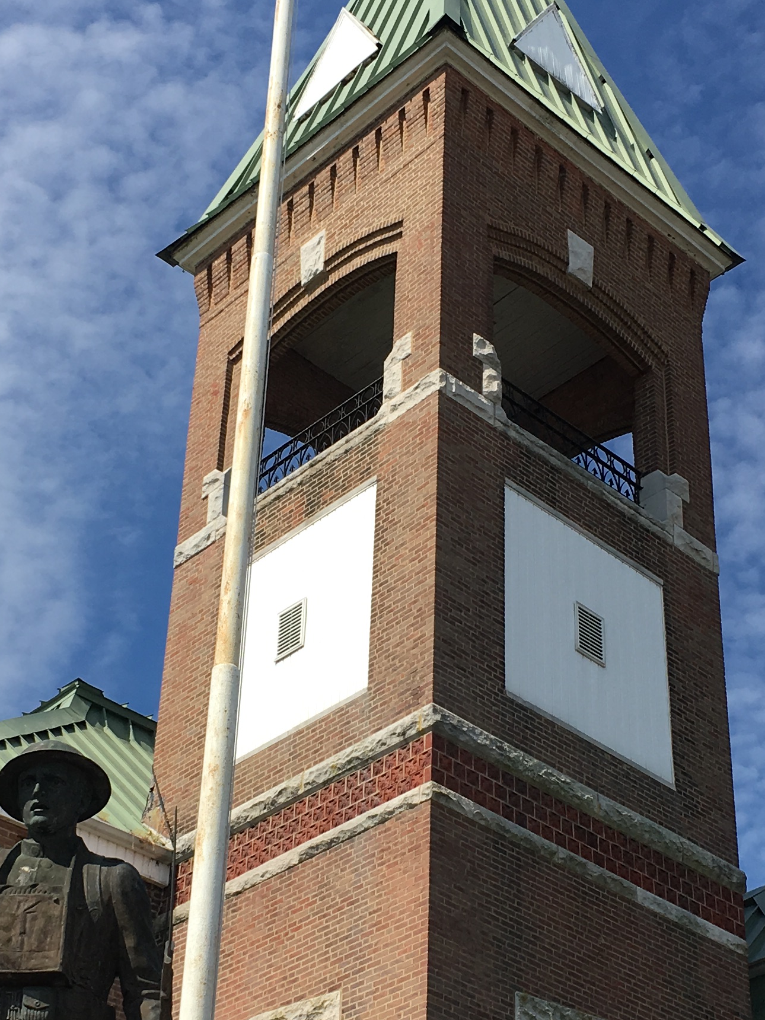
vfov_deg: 28.5
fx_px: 2004
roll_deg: -2.0
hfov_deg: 21.6
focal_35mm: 68
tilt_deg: +32.5
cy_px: 633
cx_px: 375
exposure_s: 1/1923
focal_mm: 4.15
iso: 25
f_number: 2.2
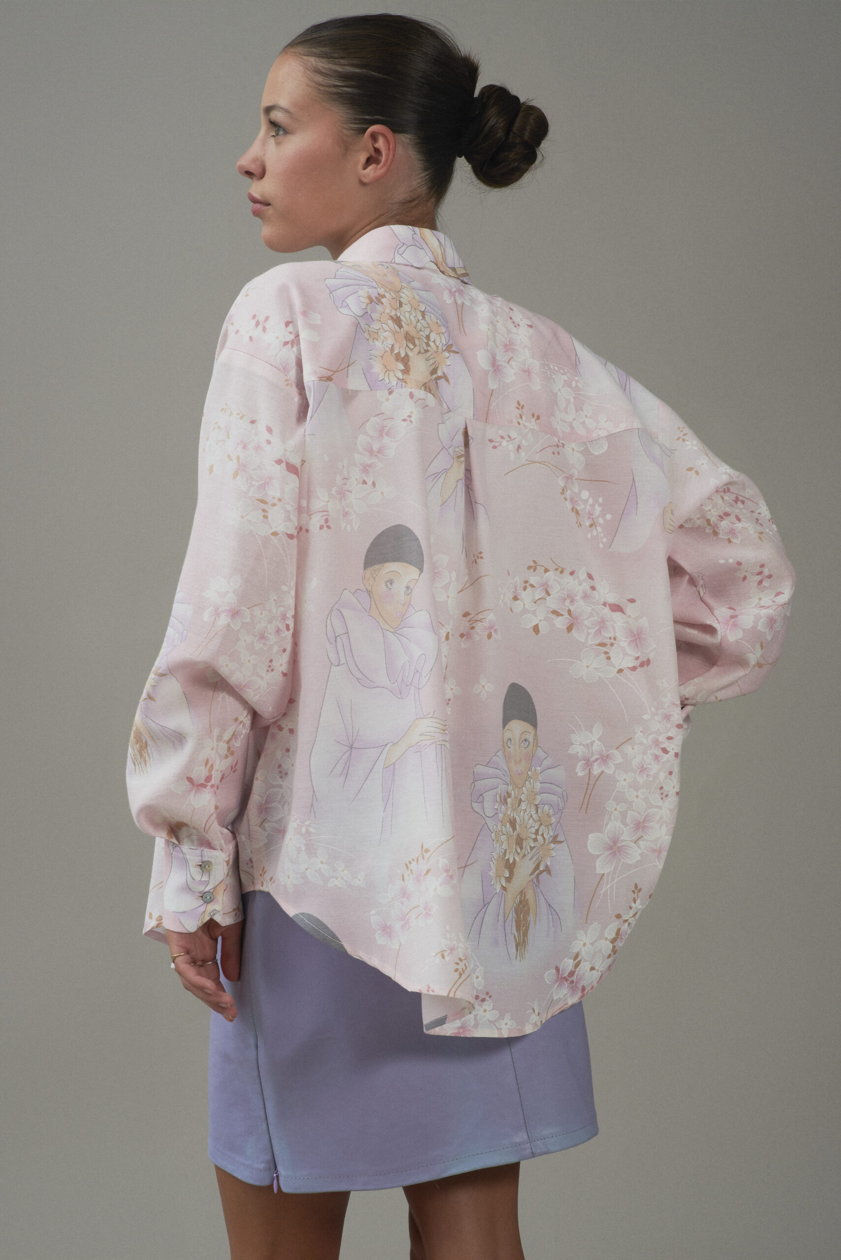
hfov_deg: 13.1
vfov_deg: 19.4
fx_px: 3676
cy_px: 630
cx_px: 420
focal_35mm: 105
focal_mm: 105
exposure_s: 1/160
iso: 200
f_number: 11
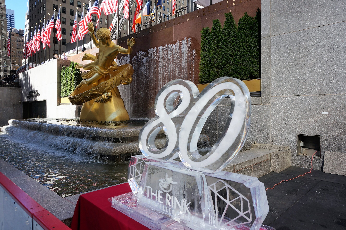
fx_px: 230
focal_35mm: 24
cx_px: 173
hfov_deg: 73.8
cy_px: 115
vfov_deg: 53.0
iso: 100
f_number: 5.6
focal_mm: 16
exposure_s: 1/200
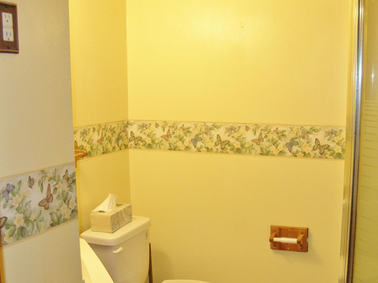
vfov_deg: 31.4
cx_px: 216
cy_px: 159
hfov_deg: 41.2
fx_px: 502
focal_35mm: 46
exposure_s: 1/27.6
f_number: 2.7
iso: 110
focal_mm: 6
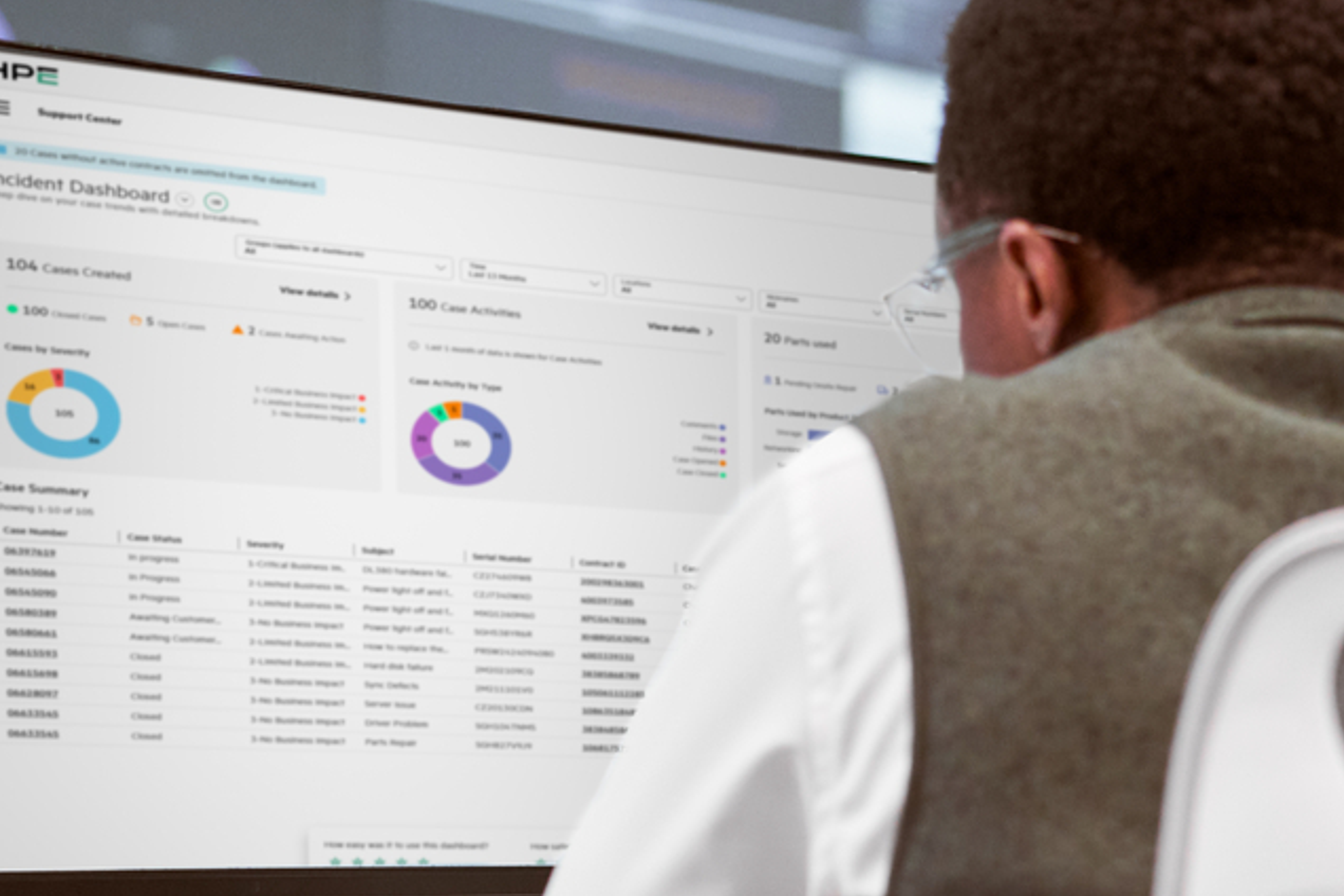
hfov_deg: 9.5
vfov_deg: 6.4
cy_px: 202
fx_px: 7989
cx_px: 1674
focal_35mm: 214
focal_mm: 85
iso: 2500
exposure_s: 1/250
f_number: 2.8
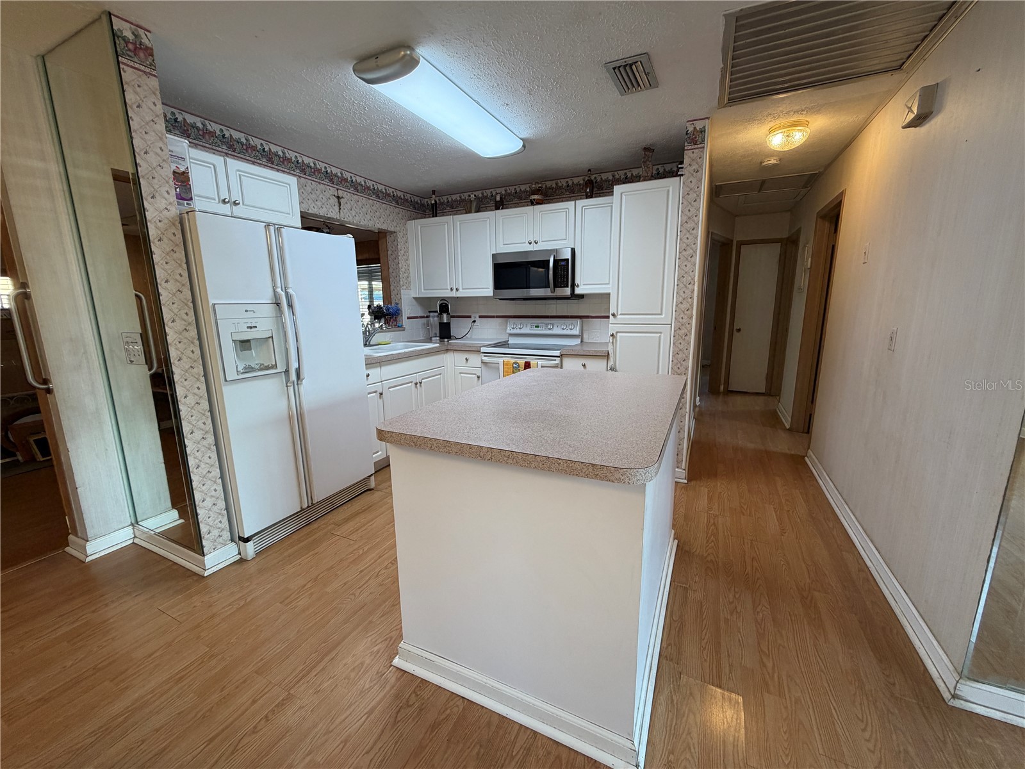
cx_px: 512
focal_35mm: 14
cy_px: 384
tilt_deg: -10.7
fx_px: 415
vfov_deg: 85.7
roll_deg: +1.0
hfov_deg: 102.1
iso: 125
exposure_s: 1/120
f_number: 2.2
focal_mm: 2.22
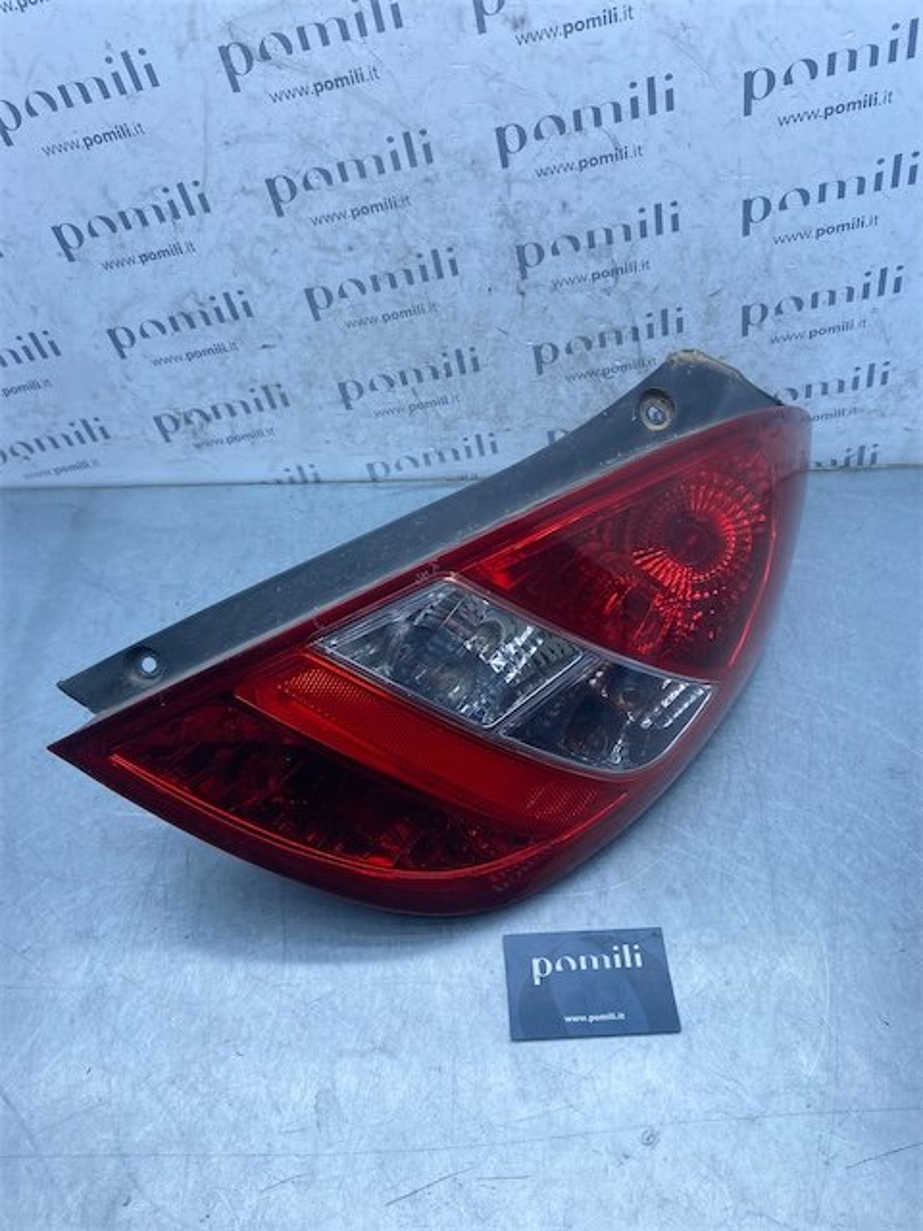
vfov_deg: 67.3
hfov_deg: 53.1
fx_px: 924
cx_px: 462
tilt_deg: -48.8
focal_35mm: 26
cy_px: 616
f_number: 1.8
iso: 32
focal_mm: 4.25
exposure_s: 1/816
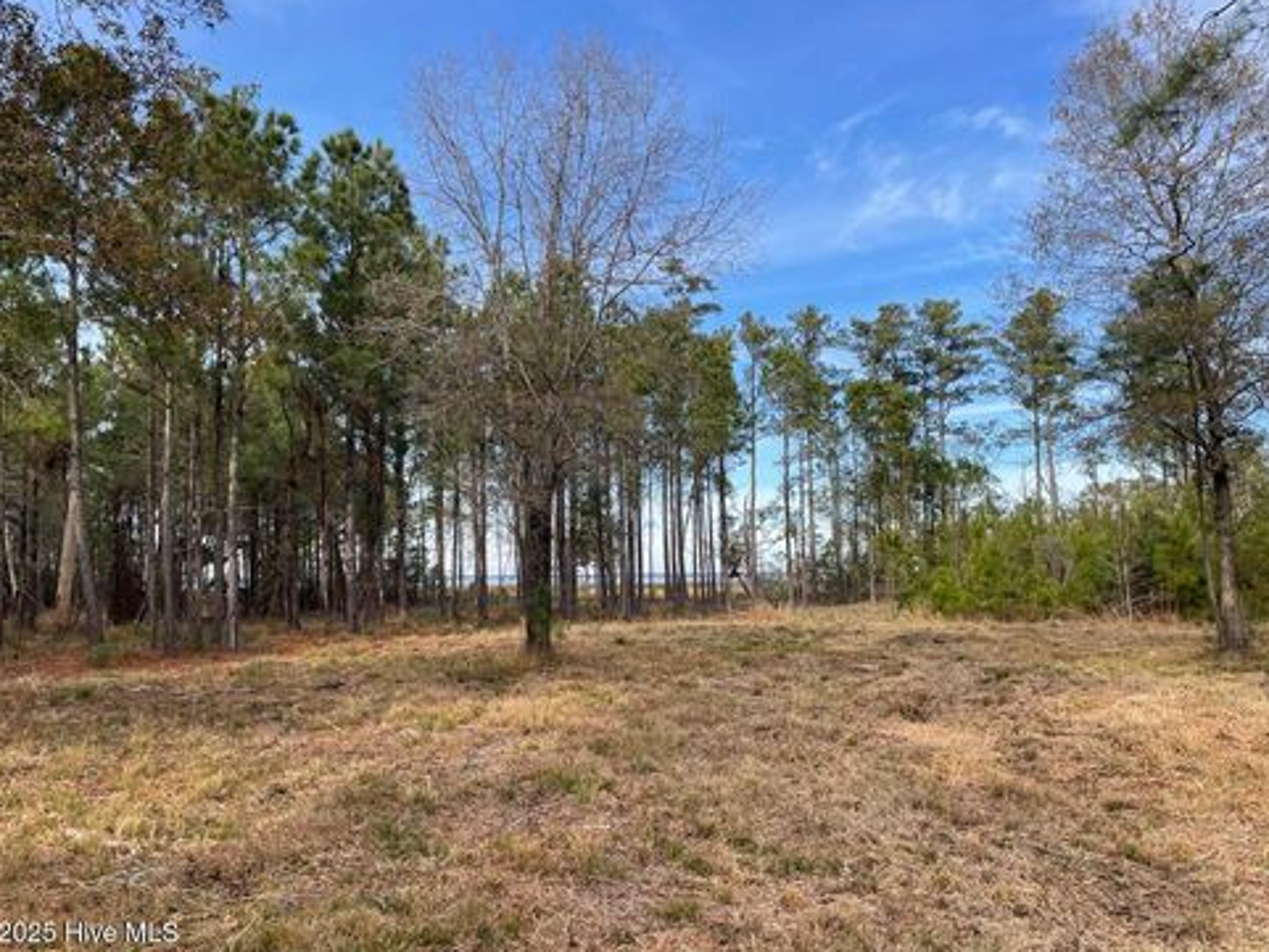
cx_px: 631
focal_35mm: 27
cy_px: 481
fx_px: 990
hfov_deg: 65.3
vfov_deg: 51.4
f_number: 1.6
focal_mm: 4.2
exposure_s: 1/1416
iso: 32
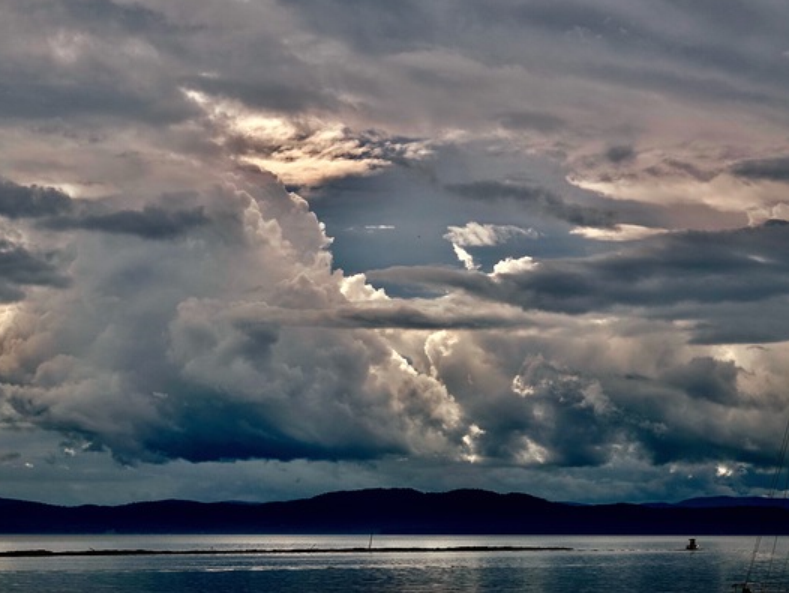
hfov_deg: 17.3
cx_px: 346
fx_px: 2600
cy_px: 296
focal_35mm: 114
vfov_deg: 13.0
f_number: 5.6
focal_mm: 38.04
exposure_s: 1/1000
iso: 100
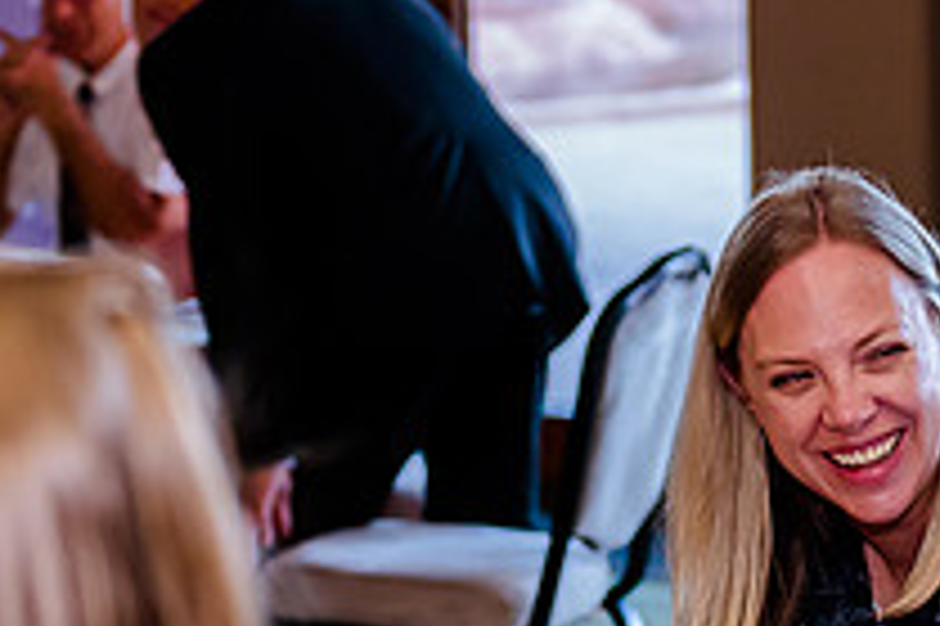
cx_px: 436
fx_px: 3626
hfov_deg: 14.8
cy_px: 495
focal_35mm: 139
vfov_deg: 9.8
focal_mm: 50
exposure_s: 1/320
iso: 3200
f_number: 2.8
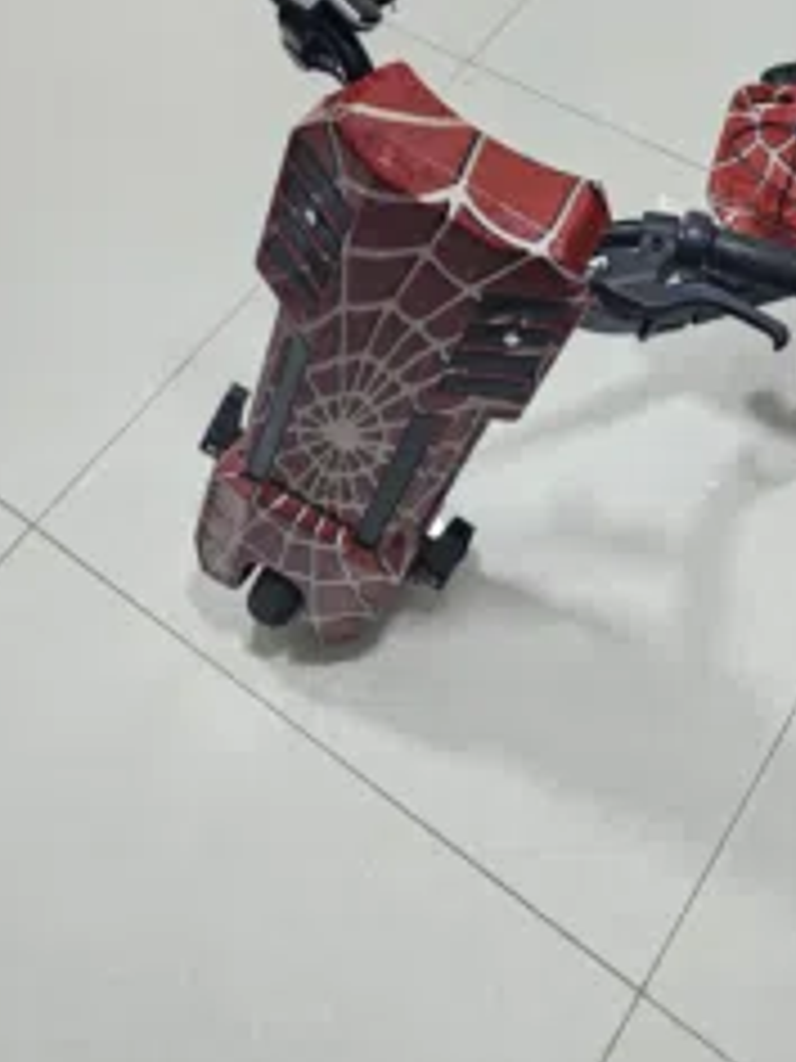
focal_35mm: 39
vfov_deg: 45.9
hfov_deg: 36.1
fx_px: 1196
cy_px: 248
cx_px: 585
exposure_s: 1/120
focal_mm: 6.3
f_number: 1.7
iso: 800
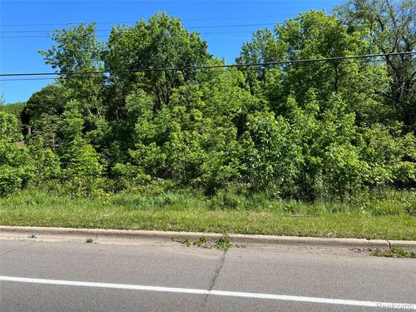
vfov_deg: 53.1
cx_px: 208
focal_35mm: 26
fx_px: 312
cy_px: 156
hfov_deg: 67.3
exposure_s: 1/2457
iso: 50
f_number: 1.5
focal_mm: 5.7
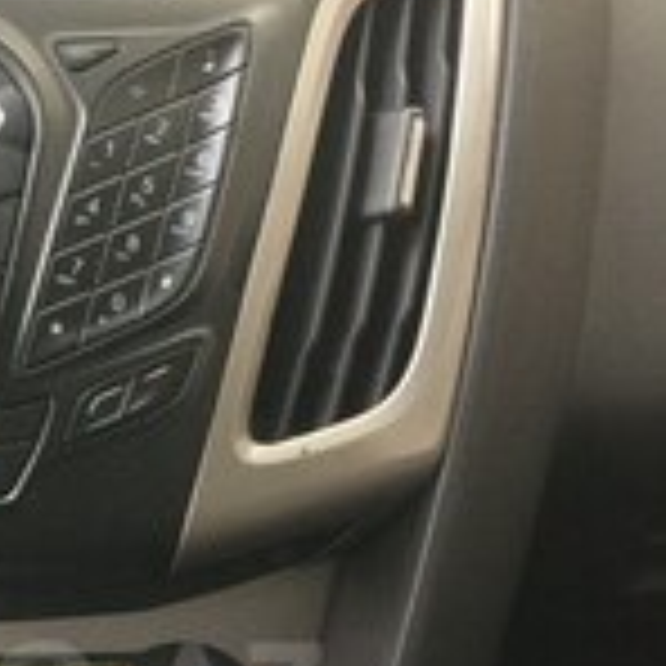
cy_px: 693
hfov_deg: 19.5
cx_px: -22
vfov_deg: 19.5
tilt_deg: -44.2
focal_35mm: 86
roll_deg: +2.3
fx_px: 1872
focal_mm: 4.15
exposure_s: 1/33
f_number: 2.2
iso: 64
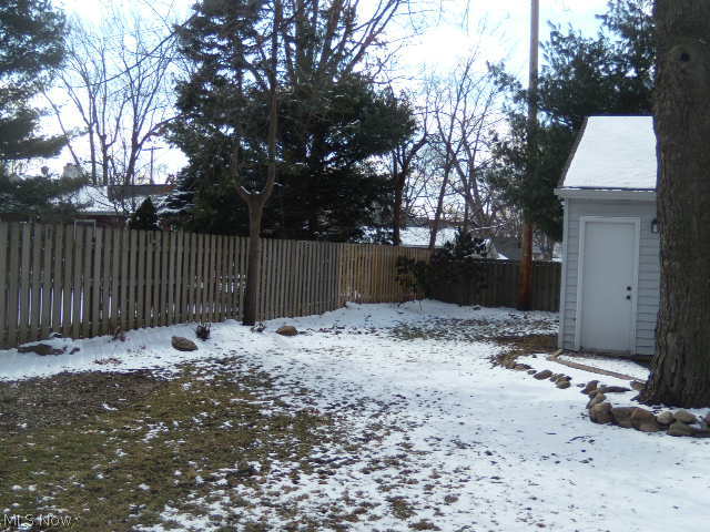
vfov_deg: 39.7
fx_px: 738
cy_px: 266
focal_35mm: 36
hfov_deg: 51.4
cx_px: 355
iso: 80
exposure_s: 1/500
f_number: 3.6
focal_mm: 6.4
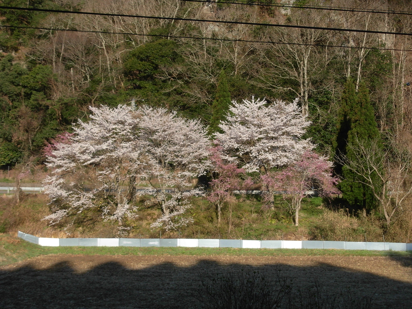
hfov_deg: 25.7
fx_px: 905
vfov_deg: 19.4
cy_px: 154
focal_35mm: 76
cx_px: 206
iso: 79
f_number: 3.6
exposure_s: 1/664
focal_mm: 12.5
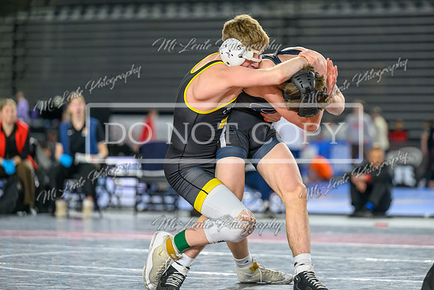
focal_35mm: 157
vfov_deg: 8.7
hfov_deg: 13.1
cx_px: 241
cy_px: 133
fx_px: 1896
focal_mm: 140
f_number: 2.8
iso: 3200
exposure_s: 1/800
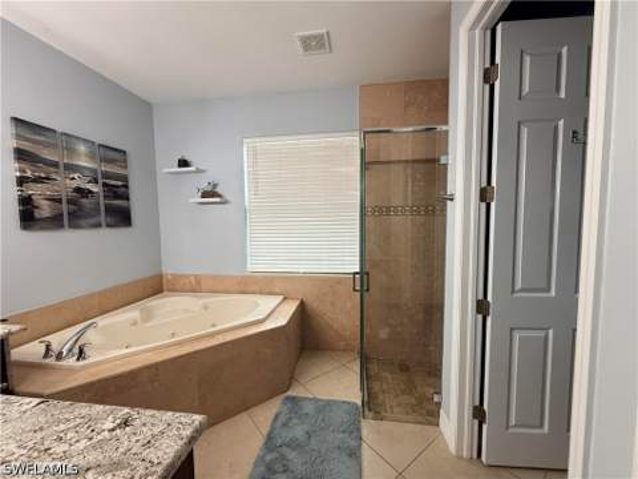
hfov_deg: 102.1
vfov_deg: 85.7
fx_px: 258
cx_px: 319
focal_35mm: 14
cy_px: 240
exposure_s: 1/120
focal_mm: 2.22
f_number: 2.2
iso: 125
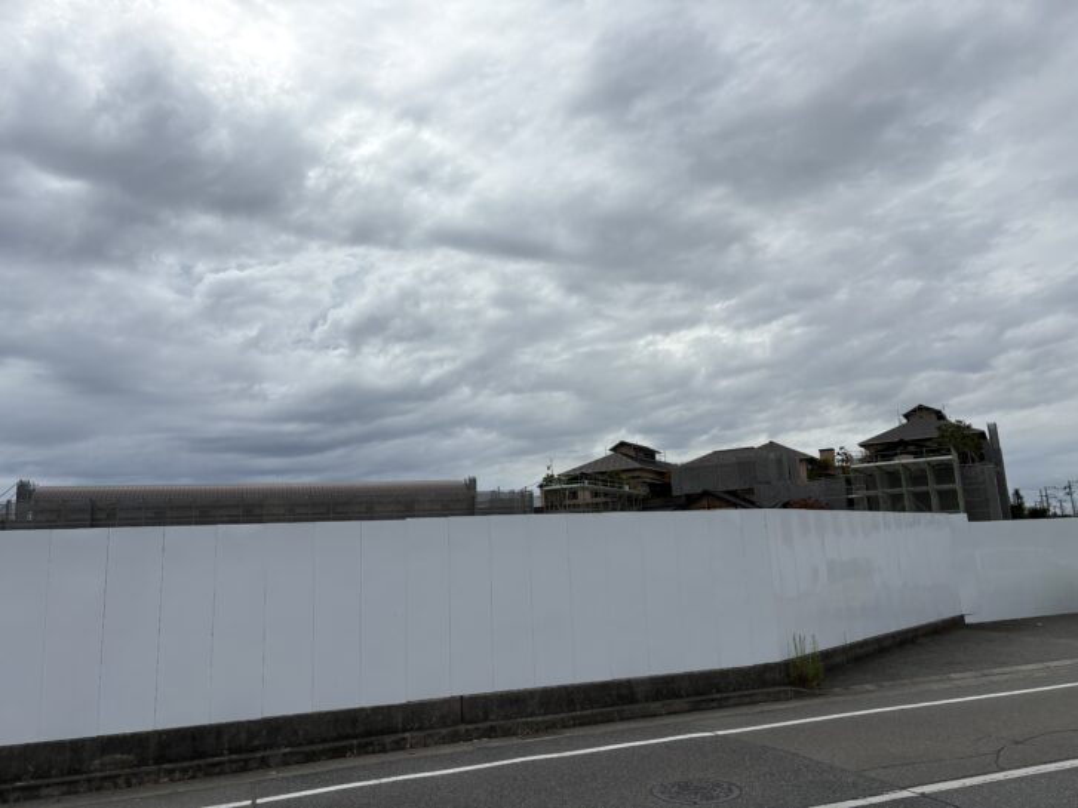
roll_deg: +3.0
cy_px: 404
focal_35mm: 26
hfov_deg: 67.3
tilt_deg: +10.9
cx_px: 539
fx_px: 810
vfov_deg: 53.0
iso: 50
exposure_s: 1/7813
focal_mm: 5.96
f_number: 1.6
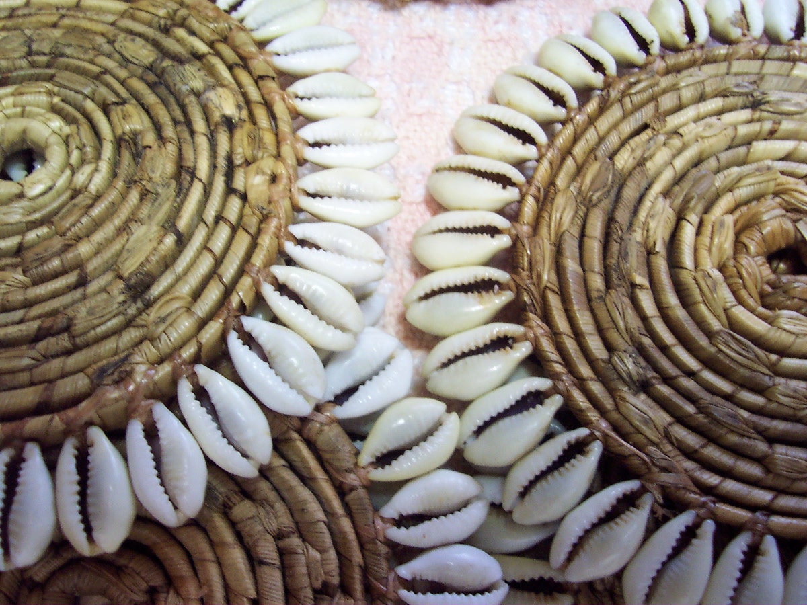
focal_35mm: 37
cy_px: 302
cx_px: 404
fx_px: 863
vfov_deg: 38.7
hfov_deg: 50.1
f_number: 2.8
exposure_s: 1/30
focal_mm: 5.6
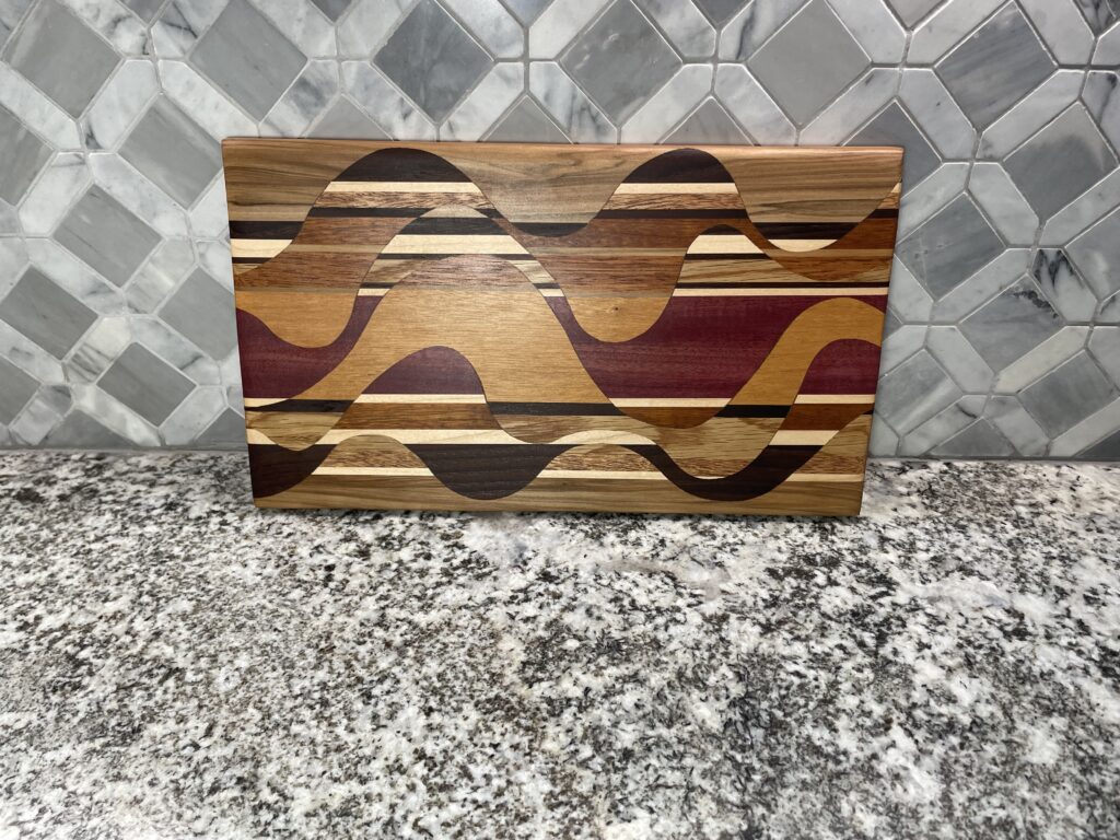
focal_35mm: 26
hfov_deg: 67.3
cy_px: 420
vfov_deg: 53.1
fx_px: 841
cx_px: 560
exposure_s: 1/120
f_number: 1.6
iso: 64
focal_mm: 4.2
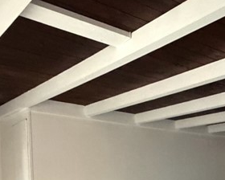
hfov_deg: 37.1
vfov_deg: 26.8
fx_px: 333
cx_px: 140
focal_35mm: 50
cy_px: 216
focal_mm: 2.22
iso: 1250
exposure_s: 1/52
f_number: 2.2
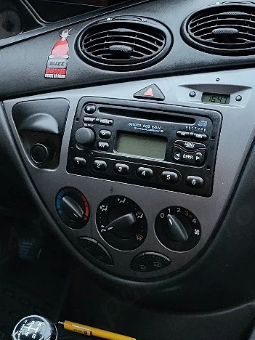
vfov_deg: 26.1
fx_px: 727
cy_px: 101
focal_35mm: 74
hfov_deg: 19.6
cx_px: 36
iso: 640
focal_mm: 5.4
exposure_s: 1/33
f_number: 1.8
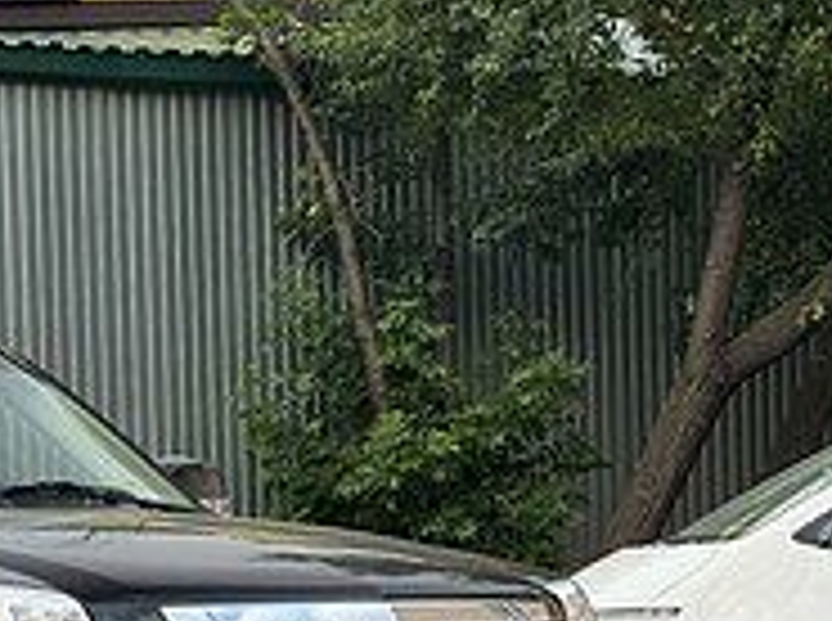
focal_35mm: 228
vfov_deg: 6.5
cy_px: 670
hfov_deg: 8.6
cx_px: -256
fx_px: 5469
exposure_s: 1/99
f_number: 2.8
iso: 125
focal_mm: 9
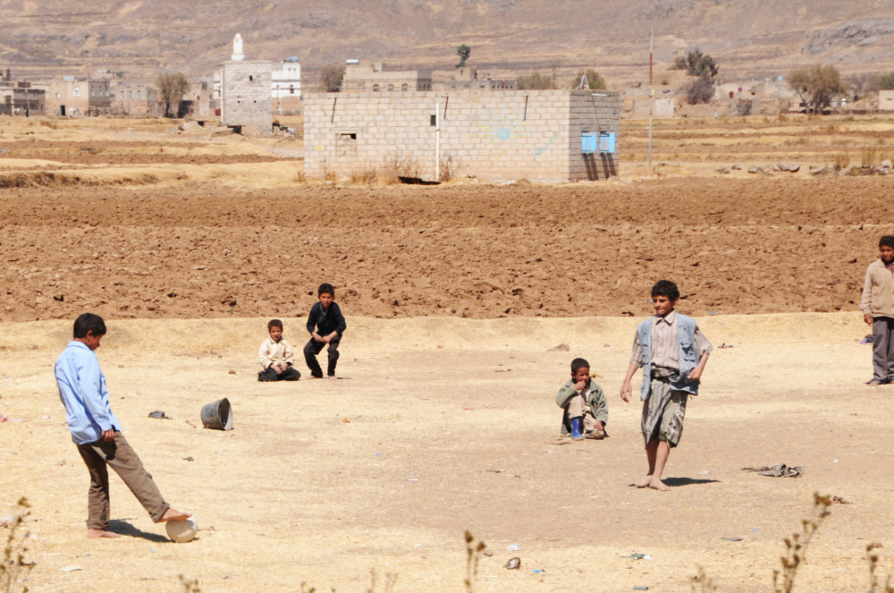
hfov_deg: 21.0
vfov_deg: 14.0
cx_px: 447
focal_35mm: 98
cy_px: 296
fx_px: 2417
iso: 250
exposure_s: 1/1000
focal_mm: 65
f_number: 9
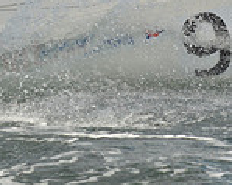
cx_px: -212
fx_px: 2161
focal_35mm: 315
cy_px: 12
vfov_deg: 4.9
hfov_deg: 6.0
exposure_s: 1/1600
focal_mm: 86
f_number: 8
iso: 400
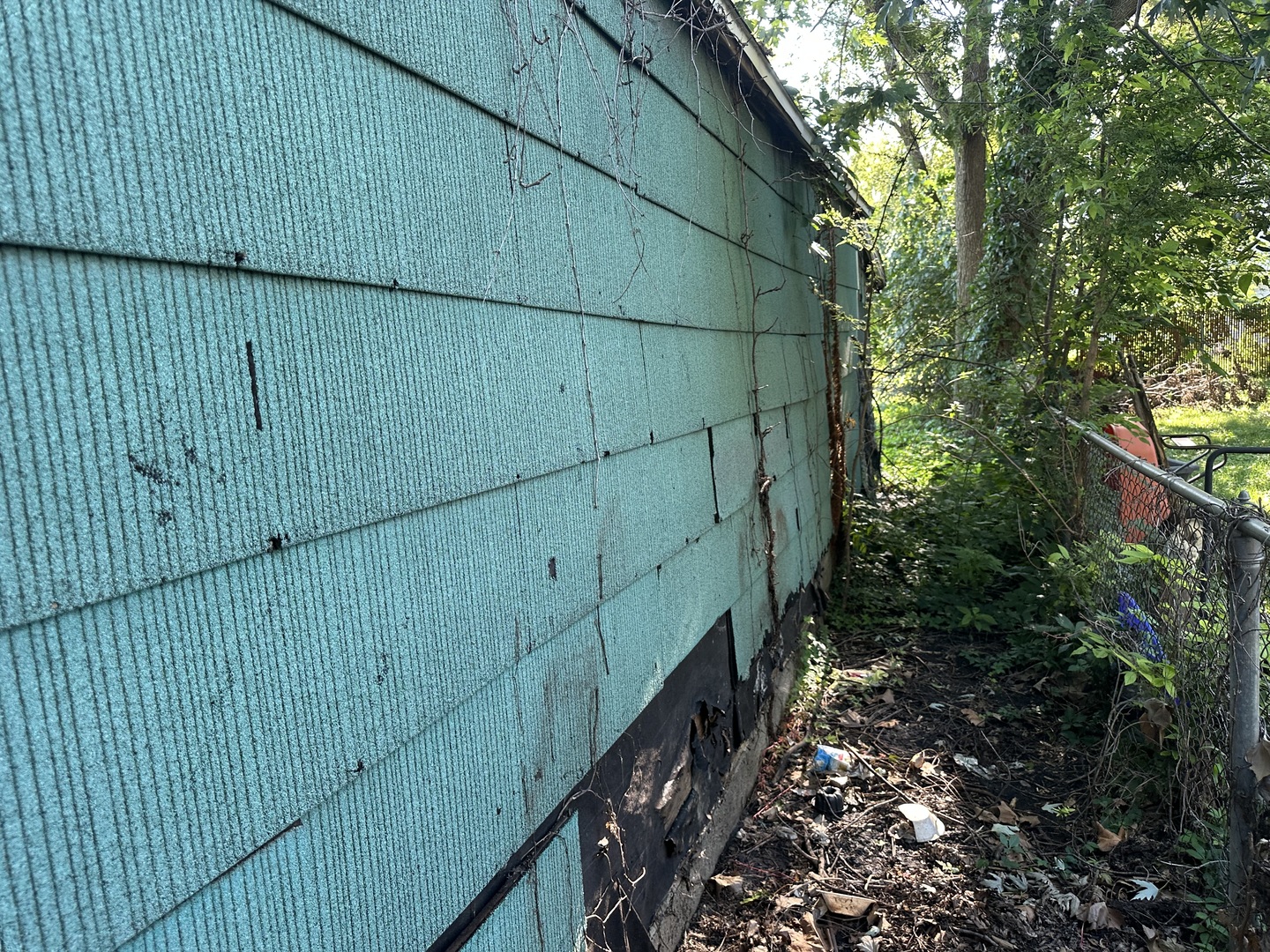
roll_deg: +4.4
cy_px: 476
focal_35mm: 24
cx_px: 635
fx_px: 881
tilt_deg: -6.0
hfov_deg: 71.6
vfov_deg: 56.8
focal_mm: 6.86
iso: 125
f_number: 1.78
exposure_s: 1/121
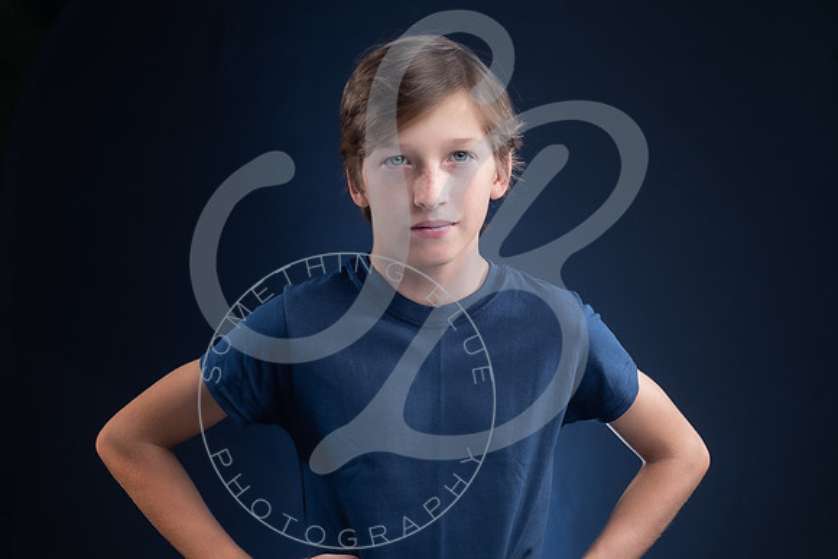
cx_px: 469
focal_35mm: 68
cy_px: 324
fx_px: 1575
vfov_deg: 20.1
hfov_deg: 29.8
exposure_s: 1/200
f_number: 4.5
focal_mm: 50
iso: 50
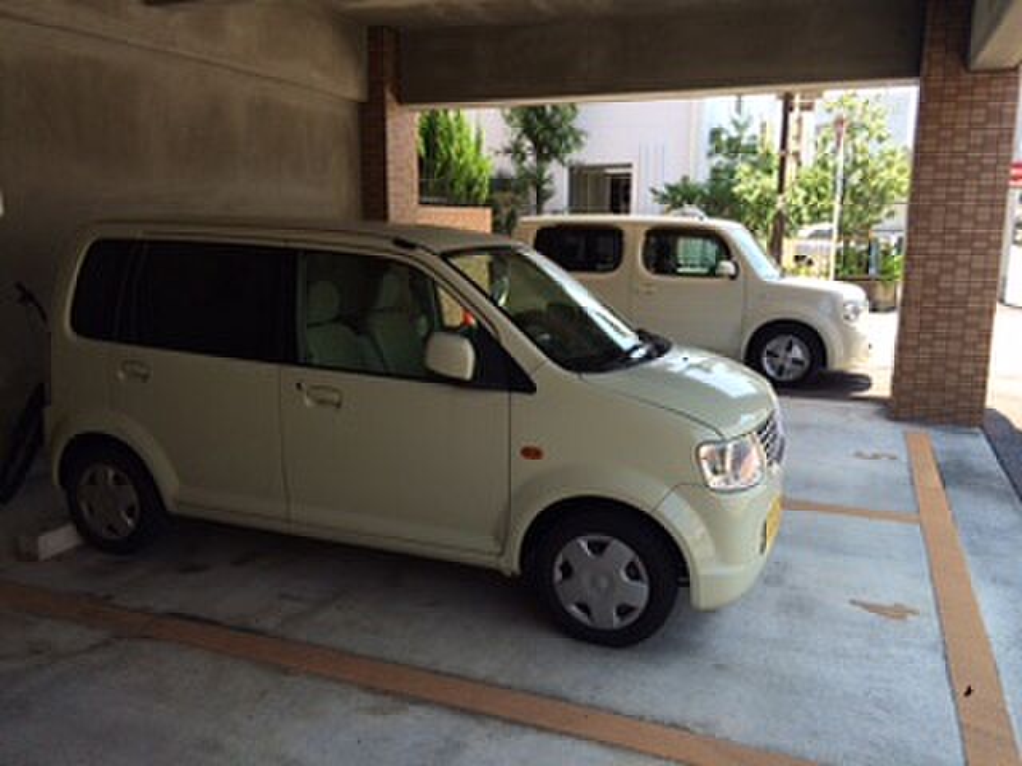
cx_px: 511
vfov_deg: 48.2
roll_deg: -0.9
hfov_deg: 61.7
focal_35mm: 29
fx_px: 856
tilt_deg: -13.2
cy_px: 383
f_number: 2.2
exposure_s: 1/360
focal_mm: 4.15
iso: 32
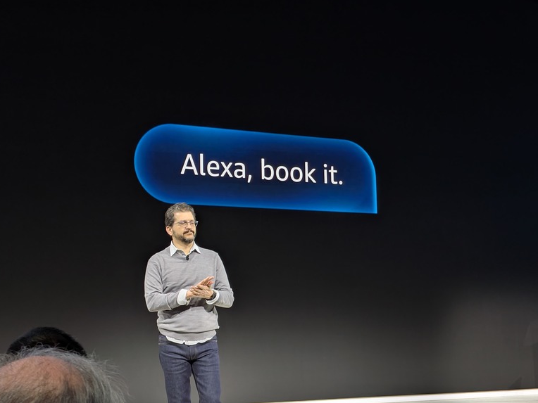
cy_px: 204
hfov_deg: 38.2
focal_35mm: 50
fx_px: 777
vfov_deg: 29.1
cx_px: 264
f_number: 1.7
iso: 51
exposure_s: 1/149
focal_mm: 4.53
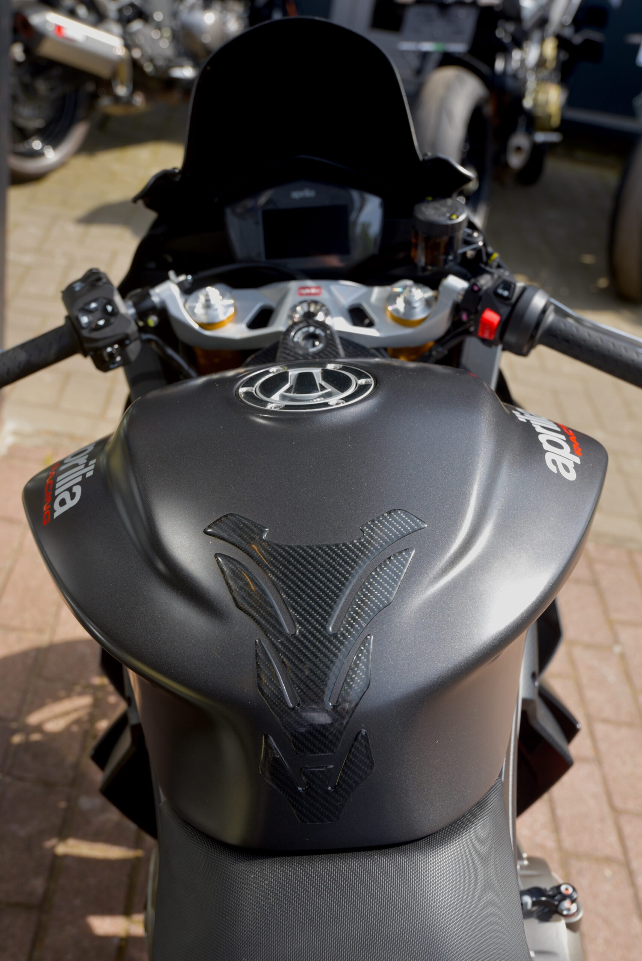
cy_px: 480
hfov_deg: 28.1
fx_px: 1283
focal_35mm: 48
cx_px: 321
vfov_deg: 41.1
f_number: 5.6
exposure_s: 1/125
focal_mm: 48
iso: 100
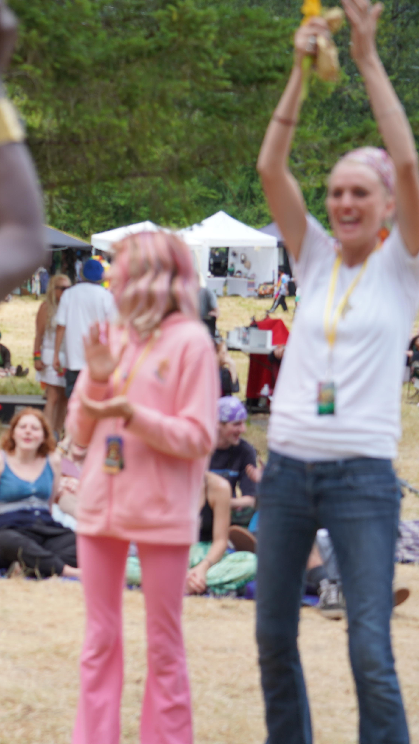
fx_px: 1462
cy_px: 372
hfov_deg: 15.7
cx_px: -91
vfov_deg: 28.6
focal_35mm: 74
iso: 200
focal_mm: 47
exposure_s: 1/160
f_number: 4
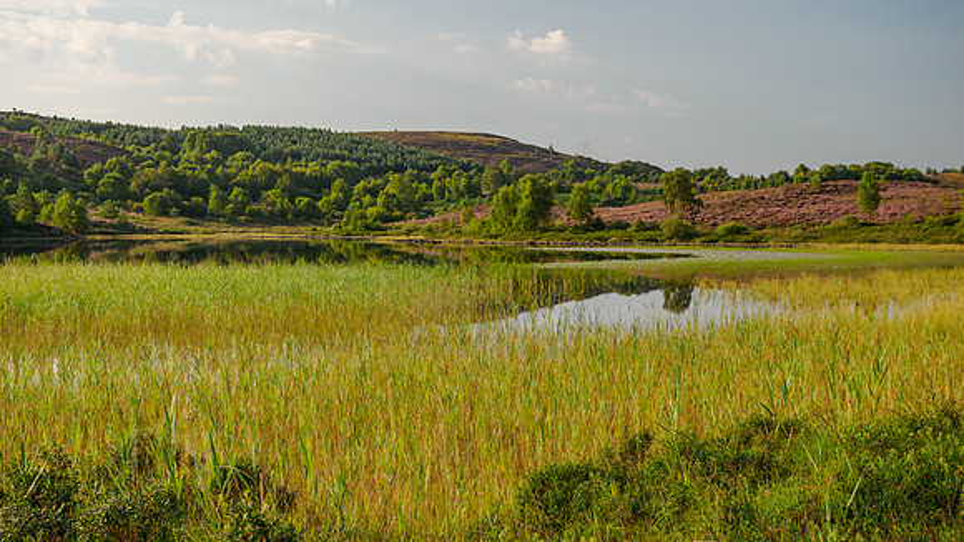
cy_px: 249
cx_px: 482
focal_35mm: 61
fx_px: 1559
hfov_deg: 34.4
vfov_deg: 19.7
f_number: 4
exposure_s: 1/400
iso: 200
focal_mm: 28
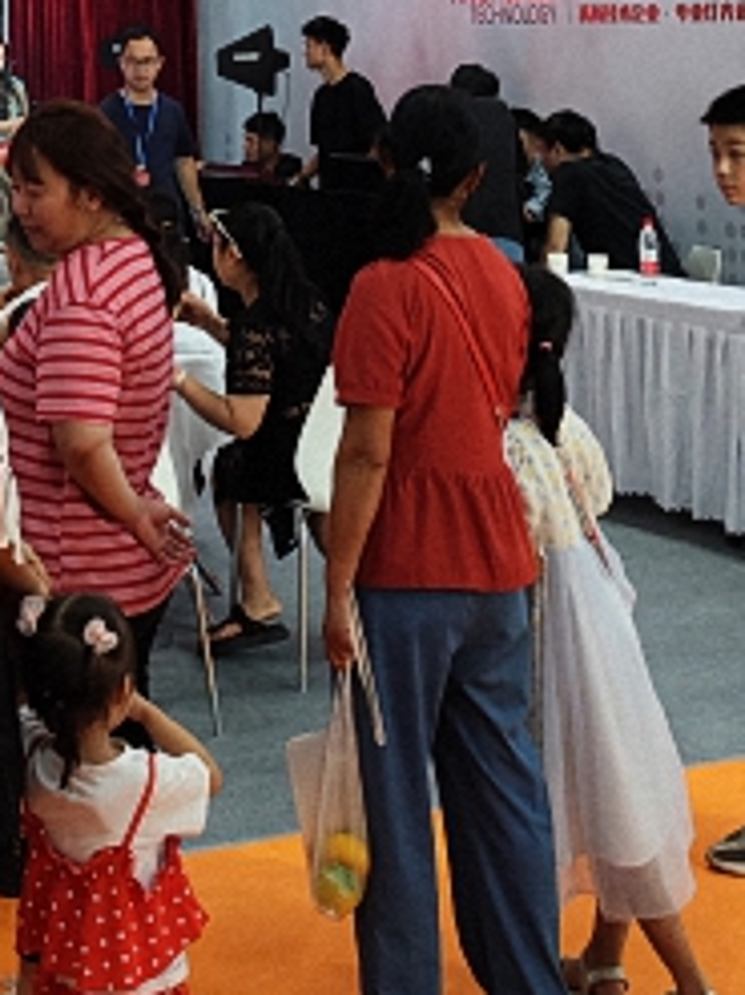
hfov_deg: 17.6
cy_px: -298
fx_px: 2384
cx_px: 109
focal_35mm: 83
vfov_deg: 21.3
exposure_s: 1/100
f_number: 1.9
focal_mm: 6.92
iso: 128
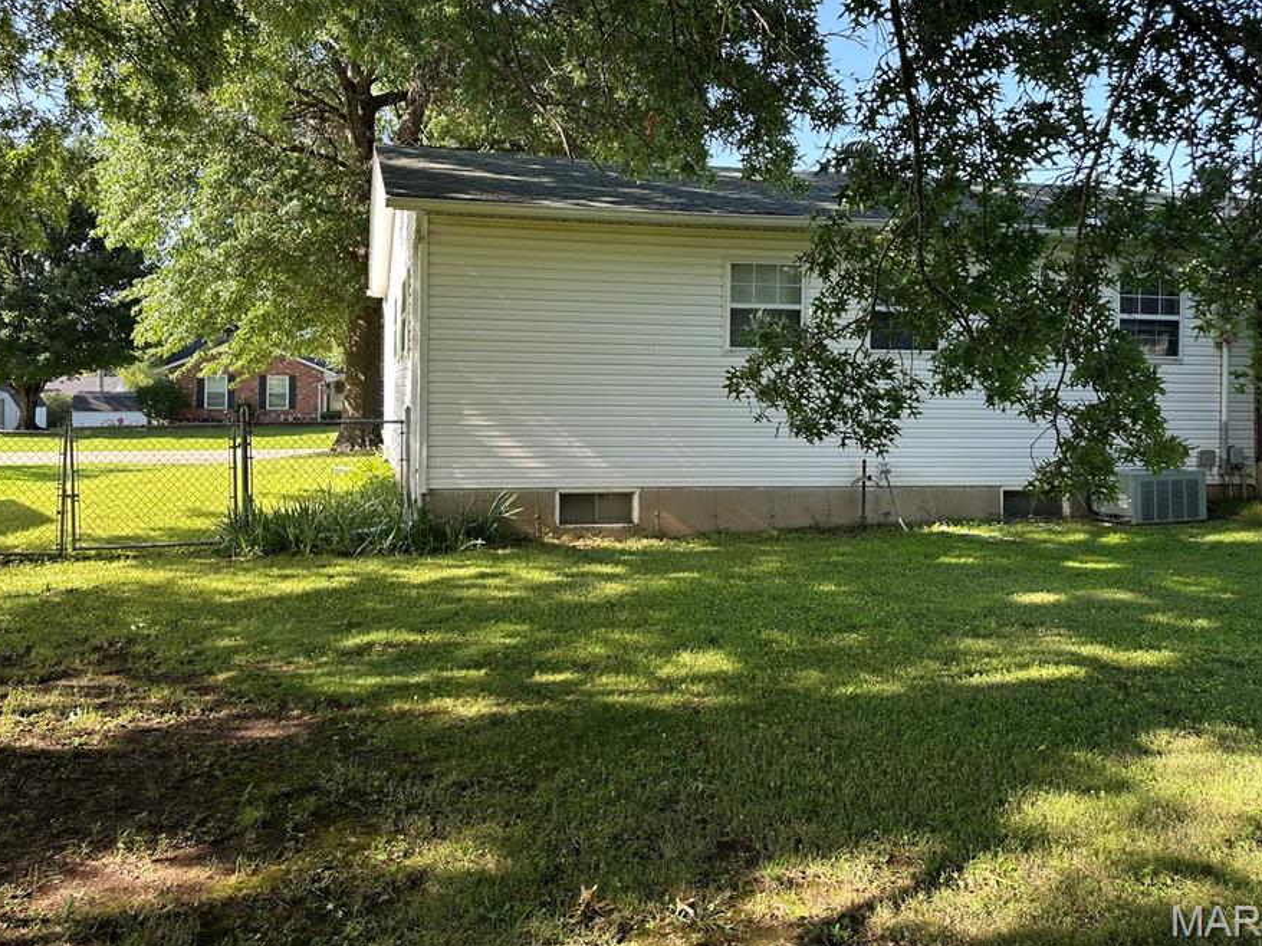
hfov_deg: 63.4
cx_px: 579
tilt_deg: +1.6
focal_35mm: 28
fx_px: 1021
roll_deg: -0.5
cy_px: 400
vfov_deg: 49.5
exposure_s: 1/458
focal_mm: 6.86
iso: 80
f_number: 1.78
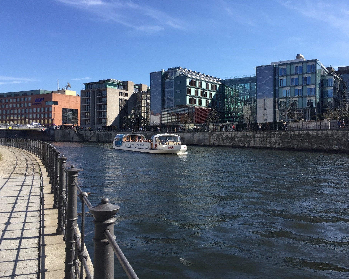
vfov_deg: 47.1
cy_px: 138
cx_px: 186
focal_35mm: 31
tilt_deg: +1.0
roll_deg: -1.6
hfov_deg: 57.1
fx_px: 320
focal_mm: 4.15
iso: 32
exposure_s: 1/1199
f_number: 2.2
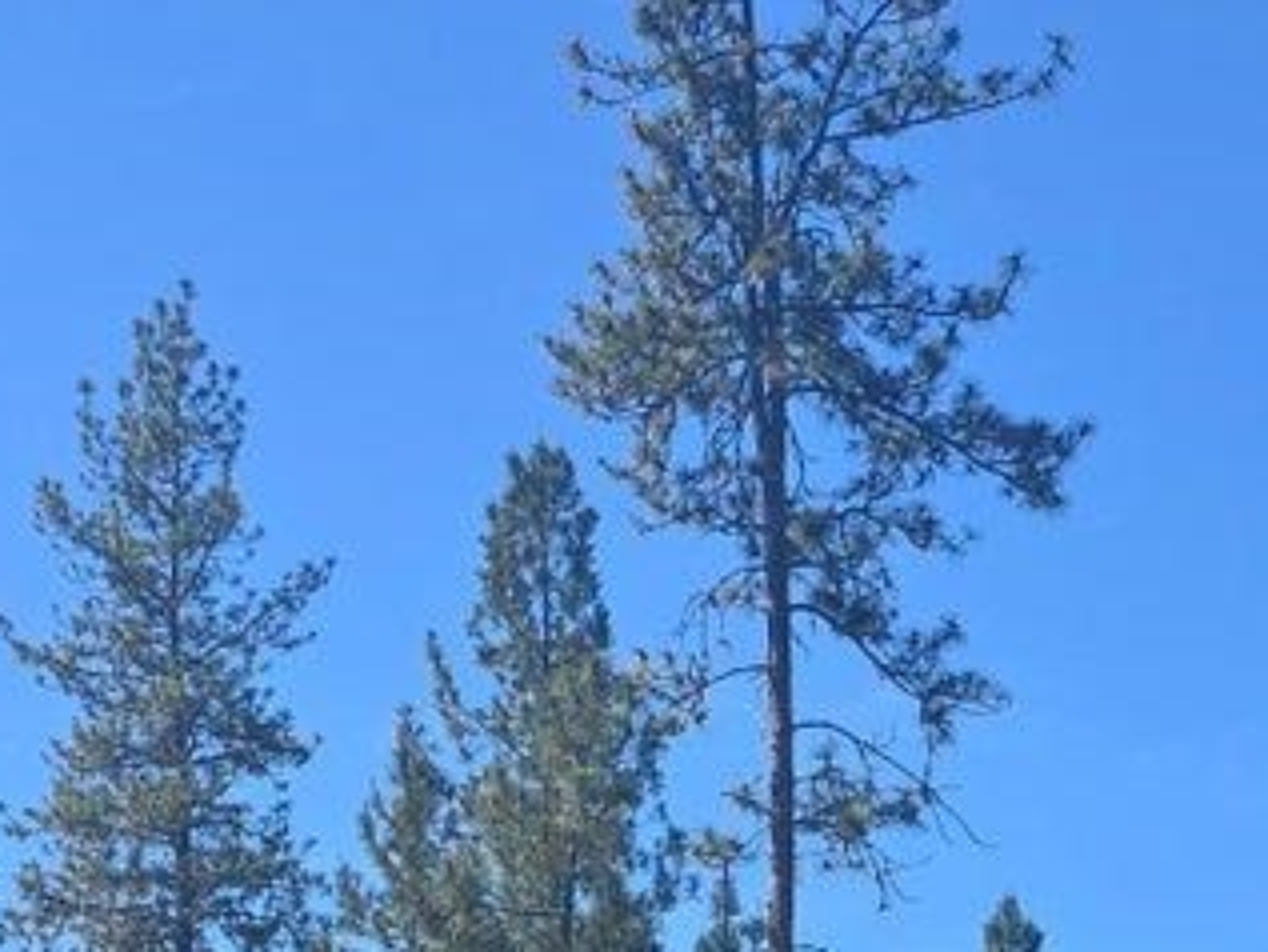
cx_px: 626
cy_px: 1468
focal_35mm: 99
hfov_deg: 19.8
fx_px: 3628
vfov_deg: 13.9
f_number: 1.7
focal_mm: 6.3
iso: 12
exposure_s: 1/655
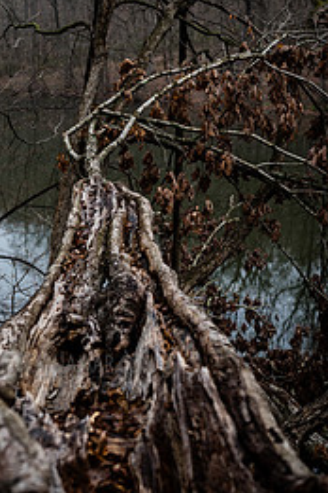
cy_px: 178
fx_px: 847
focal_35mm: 62
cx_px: 99
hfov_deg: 21.8
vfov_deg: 32.2
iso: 80
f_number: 2.5
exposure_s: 1/1000
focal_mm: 36
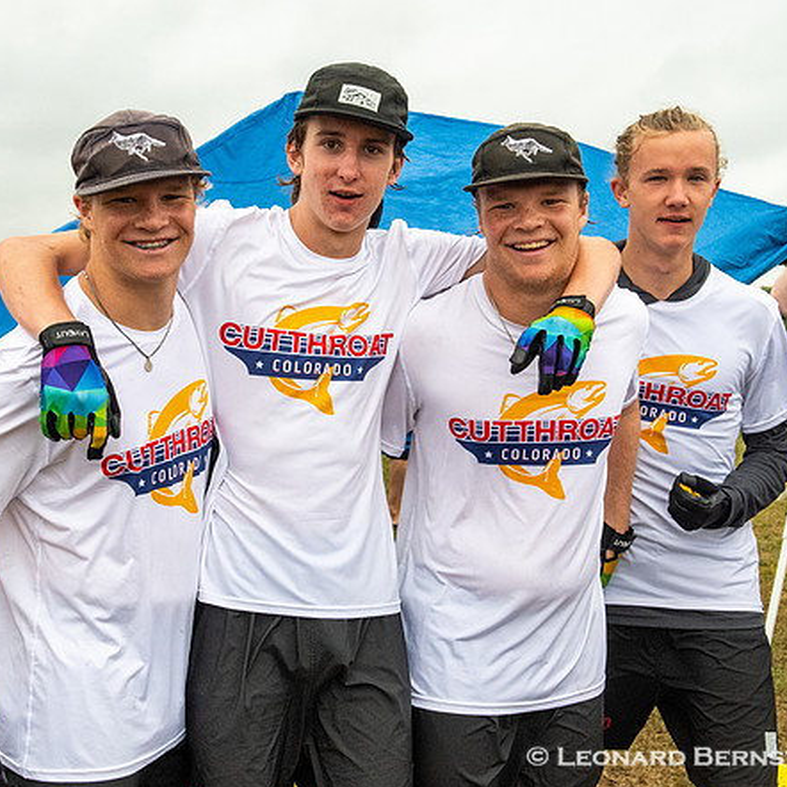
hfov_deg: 27.2
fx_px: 1620
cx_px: 313
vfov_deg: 27.3
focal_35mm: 63
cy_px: 380
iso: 1600
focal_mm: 31
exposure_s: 1/1250
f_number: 7.1
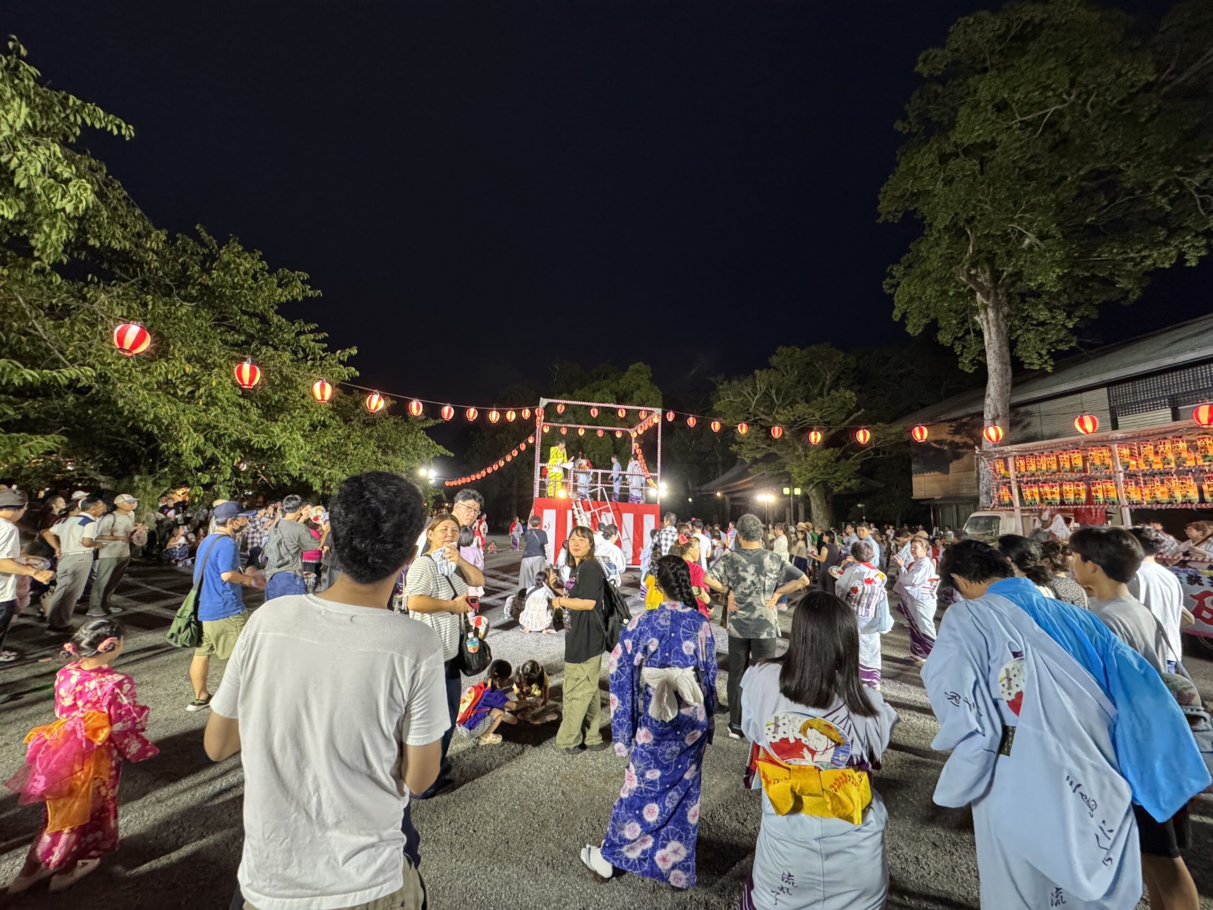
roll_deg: -1.7
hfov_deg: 102.1
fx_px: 491
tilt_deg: +6.8
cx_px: 606
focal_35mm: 14
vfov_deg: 85.7
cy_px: 455
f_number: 2.2
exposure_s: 1/59
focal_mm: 2.22
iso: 320
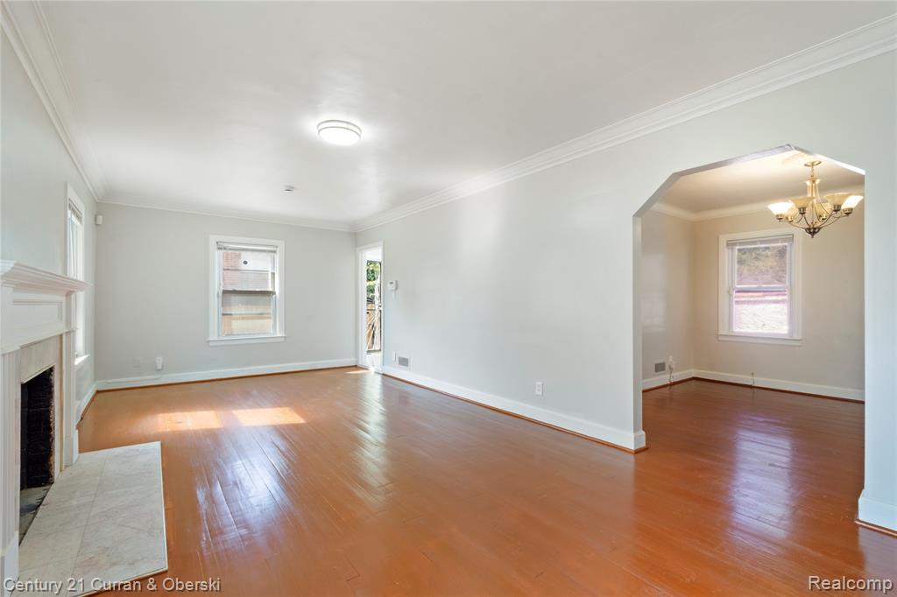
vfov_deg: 77.3
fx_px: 374
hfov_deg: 100.4
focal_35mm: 15
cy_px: 298
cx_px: 448
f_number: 11
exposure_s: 1/2.5
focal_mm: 10
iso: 320
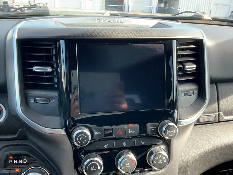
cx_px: 116
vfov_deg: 46.8
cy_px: 88
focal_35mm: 30
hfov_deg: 60.0
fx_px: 202
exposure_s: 1/120
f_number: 1.8
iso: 50
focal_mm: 3
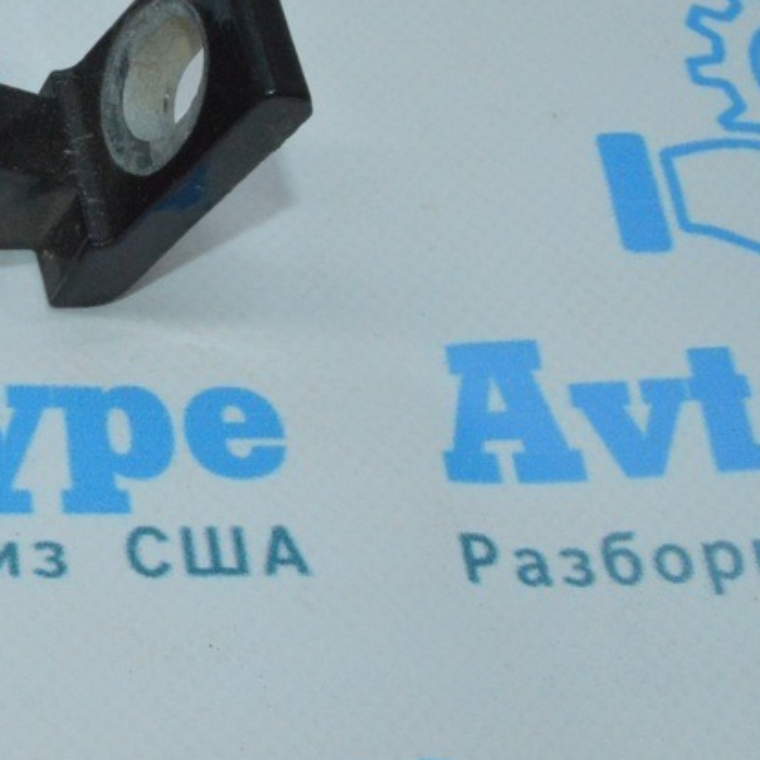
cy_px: 168
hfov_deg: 19.8
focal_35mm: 82
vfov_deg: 20.9
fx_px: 2037
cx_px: -158
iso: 4500
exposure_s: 1/60
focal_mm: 26
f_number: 25
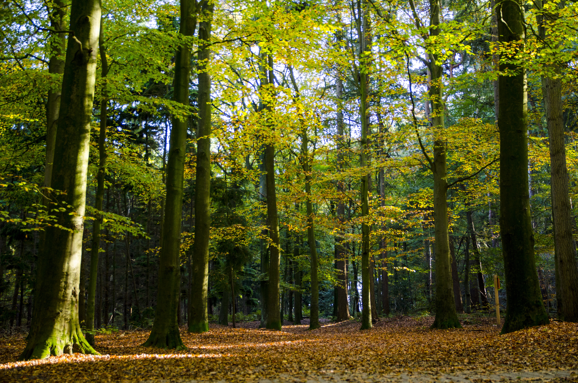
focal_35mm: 51
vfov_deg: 26.4
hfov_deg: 39.0
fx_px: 817
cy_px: 192
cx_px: 289
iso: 320
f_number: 3.3
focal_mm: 34
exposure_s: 1/100
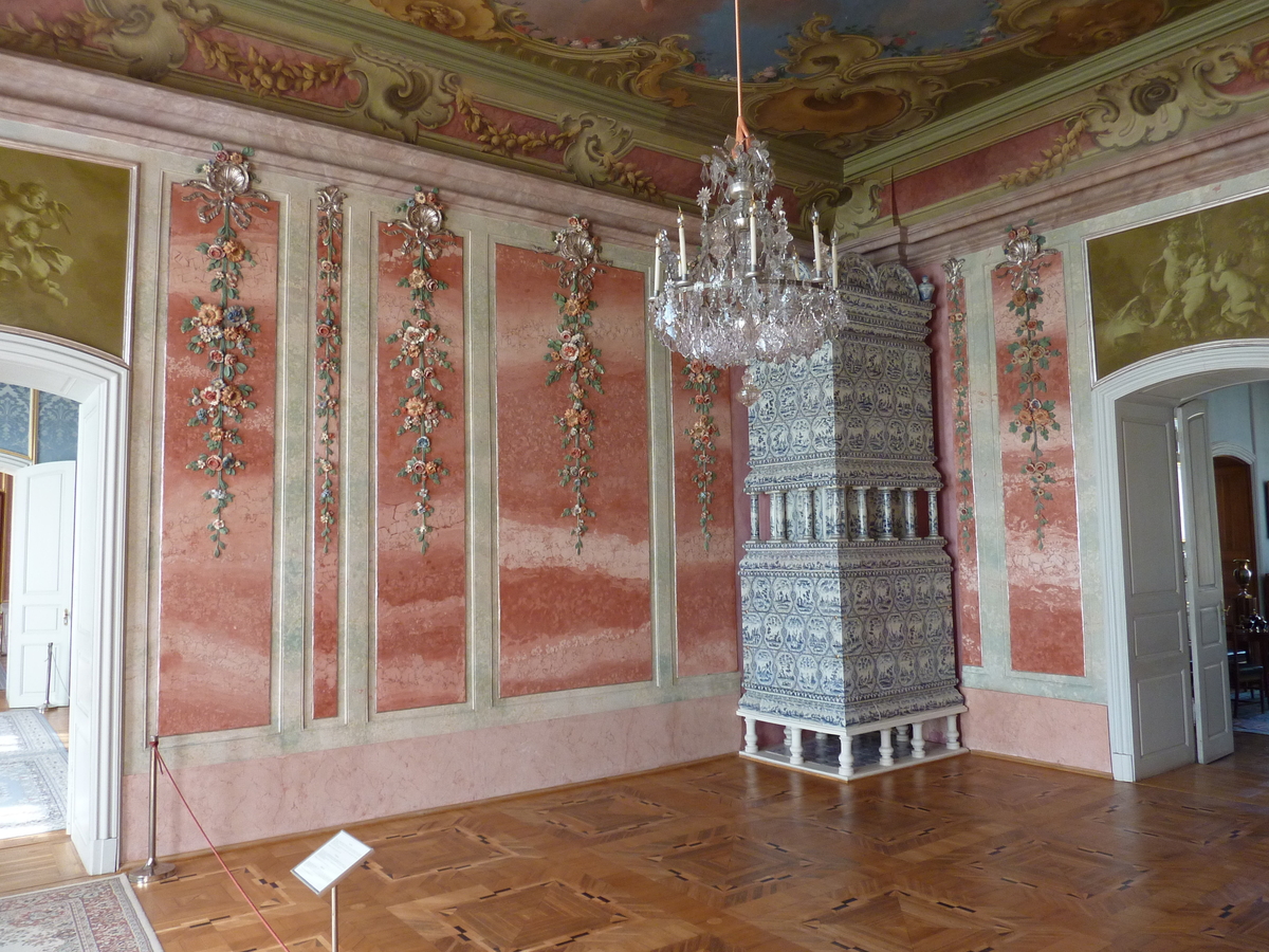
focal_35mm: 25
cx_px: 634
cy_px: 476
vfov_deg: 54.9
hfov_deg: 69.4
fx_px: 916
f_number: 3.3
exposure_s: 1/30
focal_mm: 4.1
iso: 160
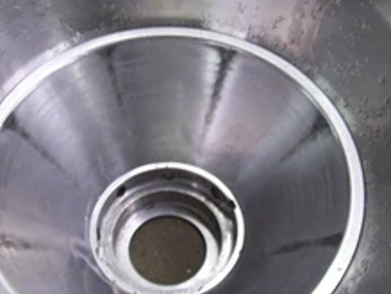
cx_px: 180
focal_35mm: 62
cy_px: 176
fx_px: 701
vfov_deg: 23.7
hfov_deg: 31.1
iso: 160
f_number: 2.9
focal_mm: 5.7
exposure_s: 1/8
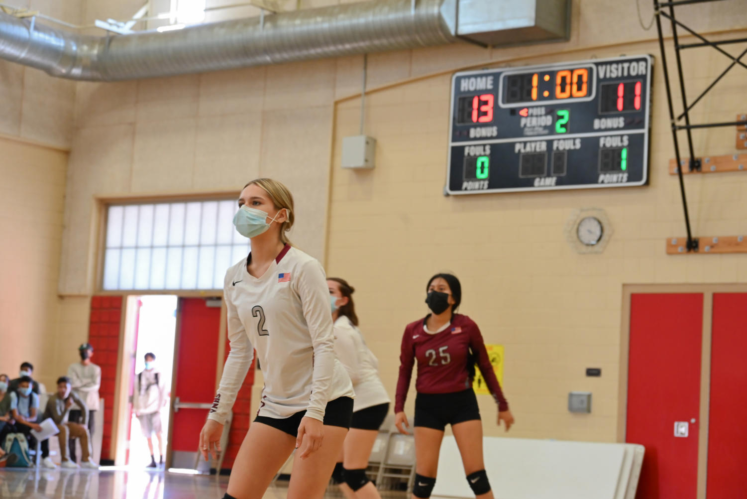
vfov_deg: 18.0
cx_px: 374
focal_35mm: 76
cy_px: 250
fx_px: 1578
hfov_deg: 26.6
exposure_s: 1/100
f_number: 6
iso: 2000
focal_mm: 76
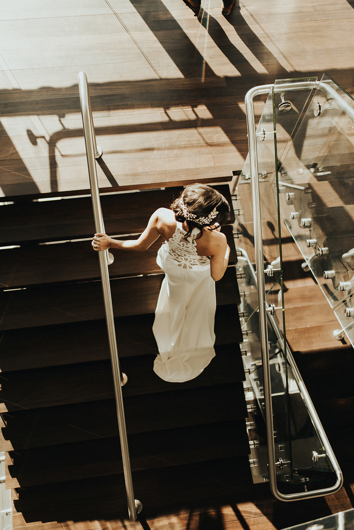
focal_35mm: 35
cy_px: 265
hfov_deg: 37.9
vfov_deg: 54.4
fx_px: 516
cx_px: 177
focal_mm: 35
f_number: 1.4
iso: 250
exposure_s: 1/2000
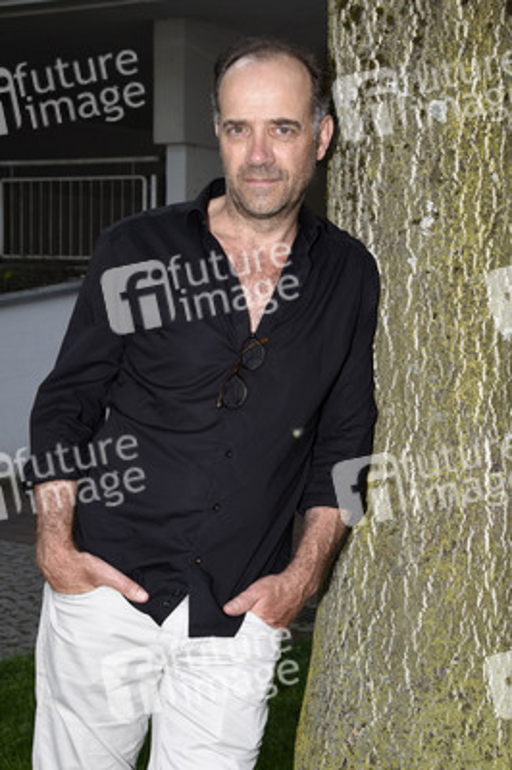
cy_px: 385
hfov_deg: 24.6
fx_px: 1175
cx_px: 256
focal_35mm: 55
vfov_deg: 36.3
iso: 640
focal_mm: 55
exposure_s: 1/160
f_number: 10
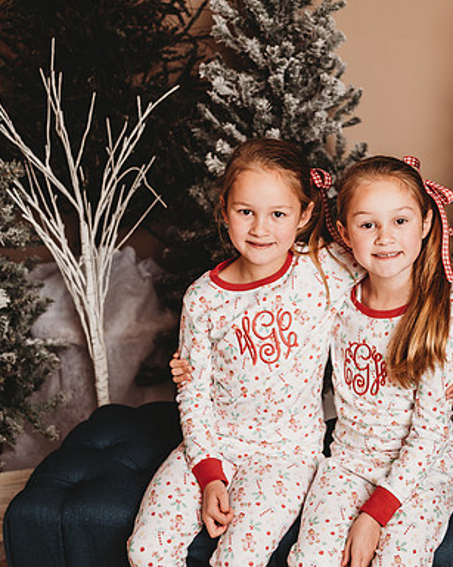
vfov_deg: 27.9
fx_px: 1140
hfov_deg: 22.3
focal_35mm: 68
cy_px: 283
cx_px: 326
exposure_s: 1/160
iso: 100
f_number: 4
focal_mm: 48
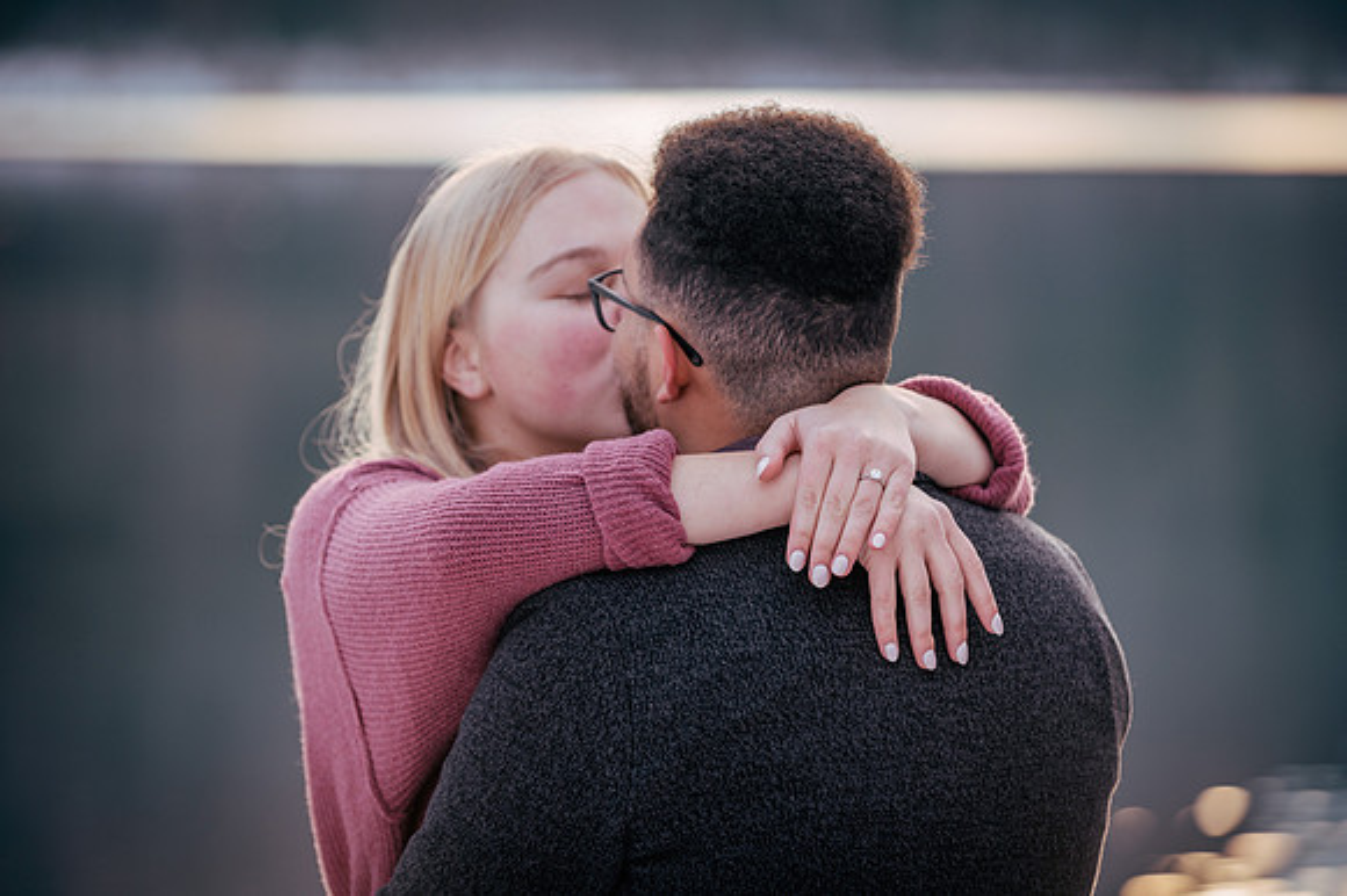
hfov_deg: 12.4
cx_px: 674
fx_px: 6207
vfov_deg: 8.3
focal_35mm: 166
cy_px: 448
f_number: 4
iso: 250
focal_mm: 160
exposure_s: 1/400
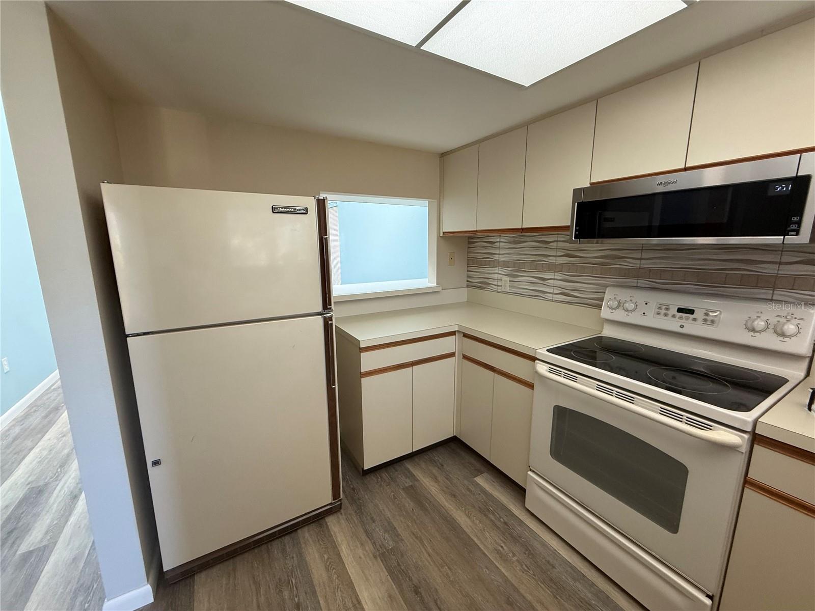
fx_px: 330
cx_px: 408
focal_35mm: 14
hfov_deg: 102.1
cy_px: 306
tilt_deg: -9.2
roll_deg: -0.2
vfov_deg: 85.7
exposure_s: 1/120
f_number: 2.2
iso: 200
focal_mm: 2.22
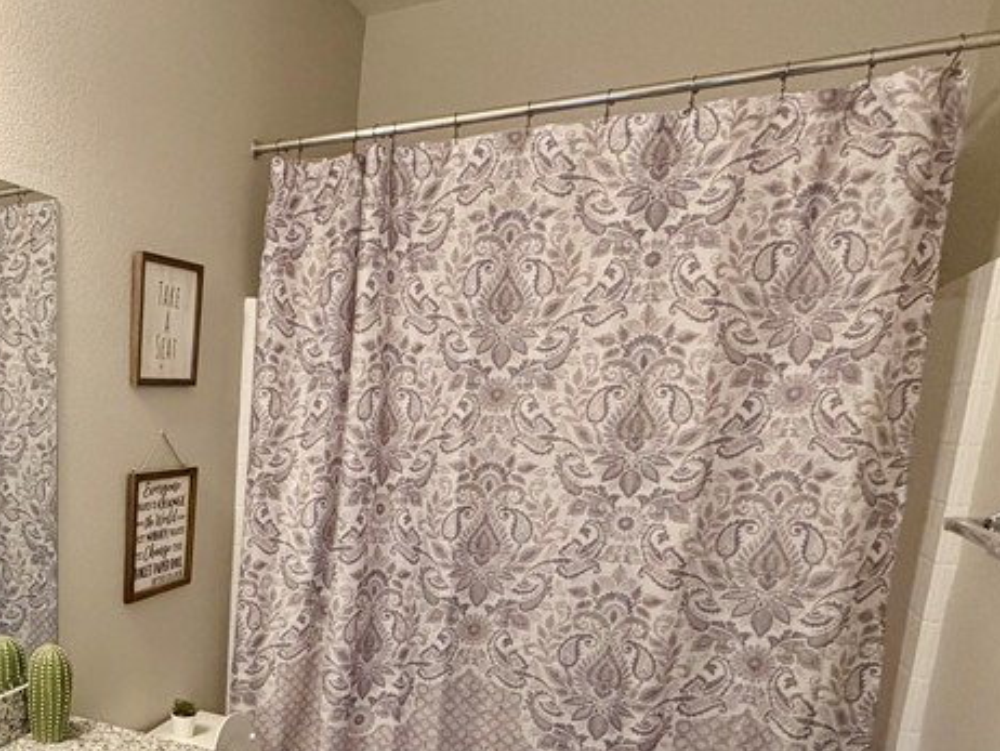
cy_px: 584
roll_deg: -0.6
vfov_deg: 43.7
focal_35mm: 31
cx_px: 110
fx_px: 896
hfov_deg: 51.8
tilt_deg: -12.0
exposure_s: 1/60
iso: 320
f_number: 2.2
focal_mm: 2.22
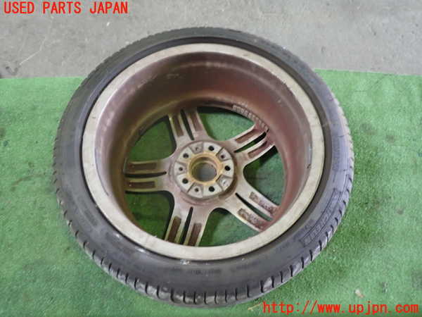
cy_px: 158
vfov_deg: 46.8
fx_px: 366
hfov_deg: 60.0
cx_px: 211
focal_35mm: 30
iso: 640
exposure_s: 1/30
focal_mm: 5.4
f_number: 2.3
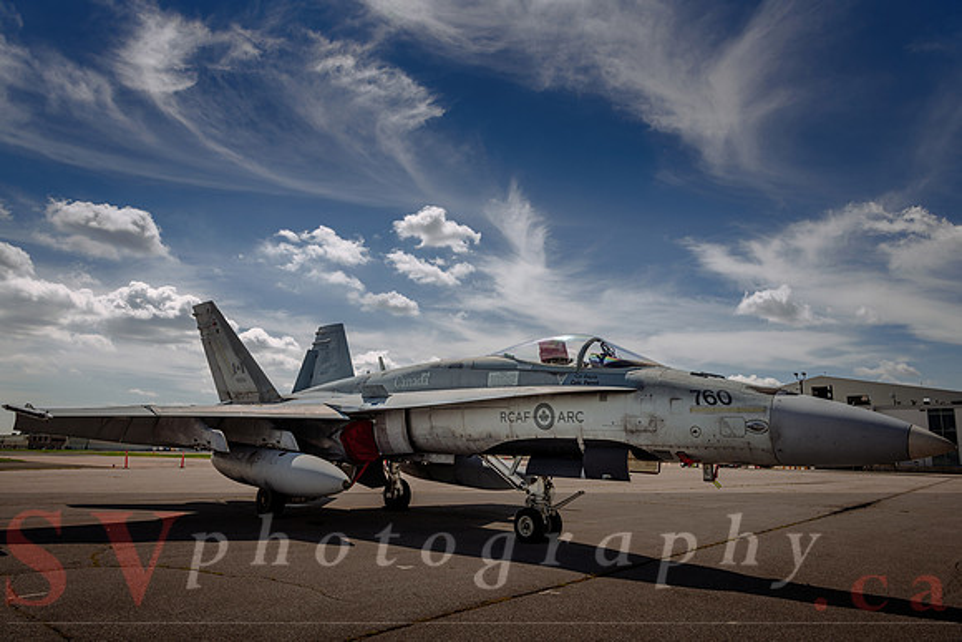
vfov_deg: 50.1
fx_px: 687
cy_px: 321
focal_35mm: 26
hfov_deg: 70.0
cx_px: 480
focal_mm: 24
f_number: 8
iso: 64
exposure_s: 1/250
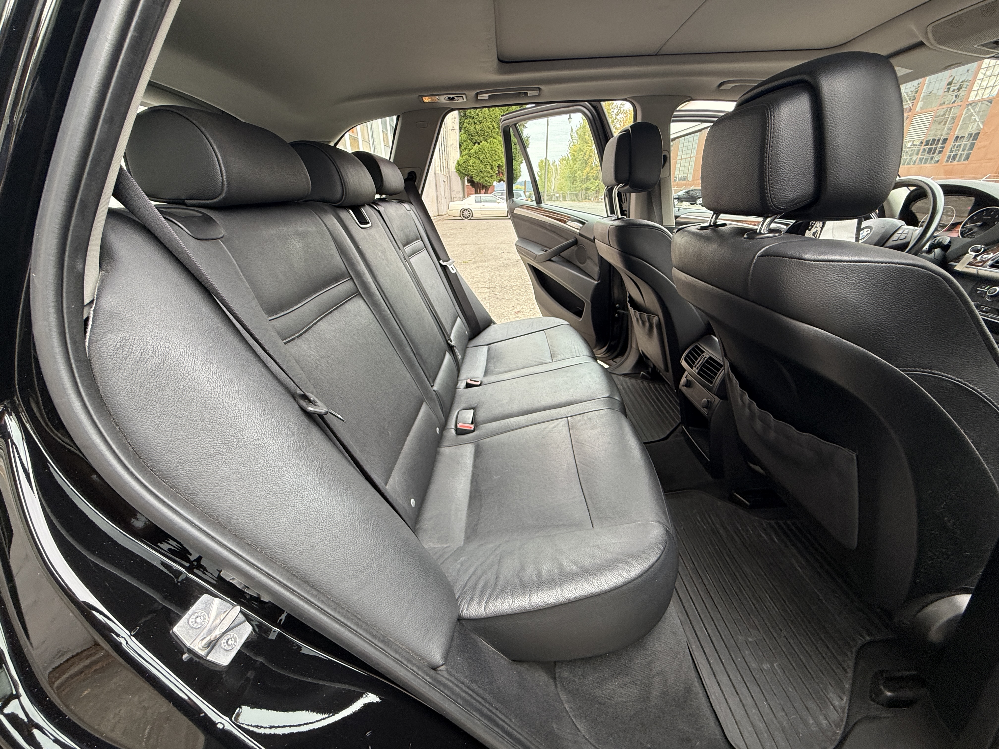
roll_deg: +1.4
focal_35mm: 14
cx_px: 500
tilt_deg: -23.9
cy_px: 374
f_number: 2.2
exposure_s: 1/99
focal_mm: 2.22
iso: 100
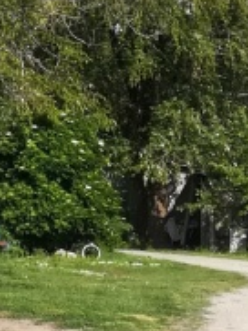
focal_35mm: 153
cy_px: -99
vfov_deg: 12.5
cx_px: -266
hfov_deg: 9.1
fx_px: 1460
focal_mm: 3.83
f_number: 2.2
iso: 50
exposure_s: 1/827
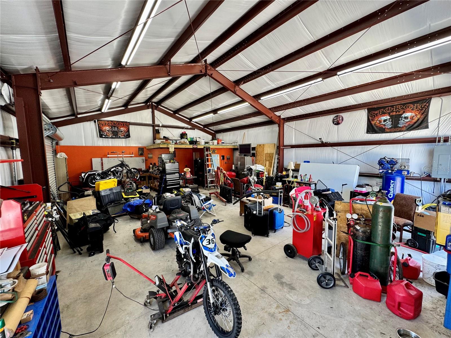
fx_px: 182
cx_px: 226
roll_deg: +1.4
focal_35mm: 14
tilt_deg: -4.0
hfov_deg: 102.1
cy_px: 169
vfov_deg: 85.7
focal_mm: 2.22
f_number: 2.2
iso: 125
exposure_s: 1/120
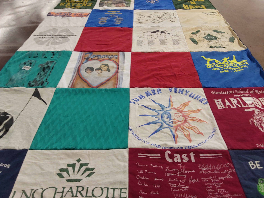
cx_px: 132
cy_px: 99
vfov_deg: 49.7
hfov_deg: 63.4
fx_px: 214
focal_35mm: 28
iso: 80
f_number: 1.9
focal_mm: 2.91
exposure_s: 1/50
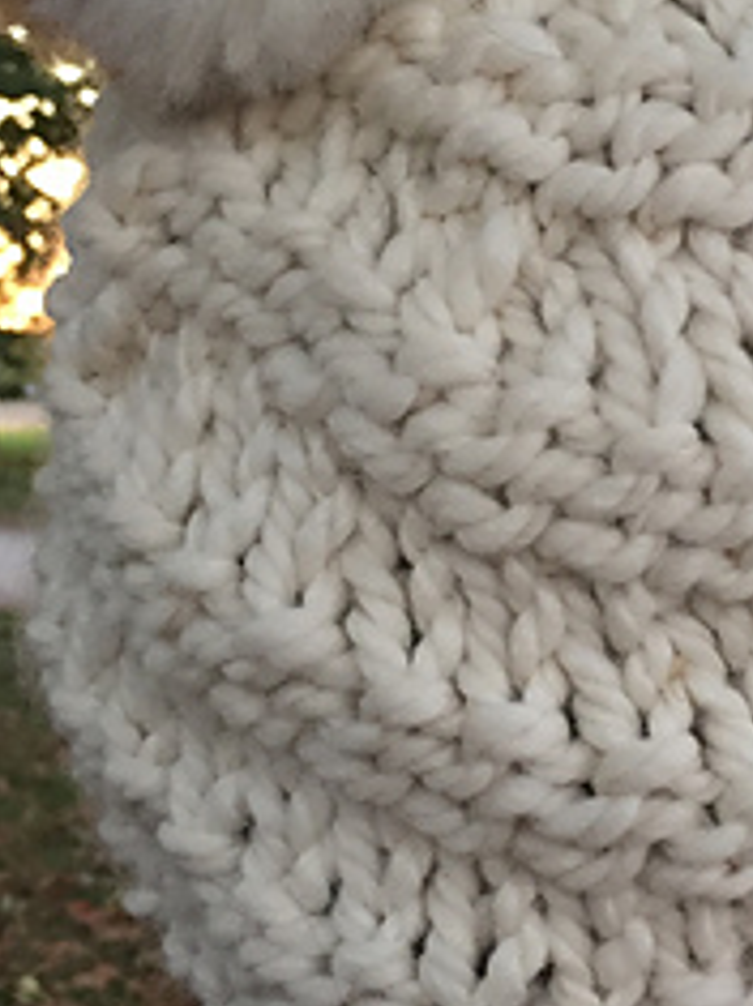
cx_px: 535
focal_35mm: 79
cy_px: 398
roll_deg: -0.9
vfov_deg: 24.7
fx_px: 2293
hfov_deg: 18.6
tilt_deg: +0.0
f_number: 2.2
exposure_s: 1/30
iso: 200
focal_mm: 4.15
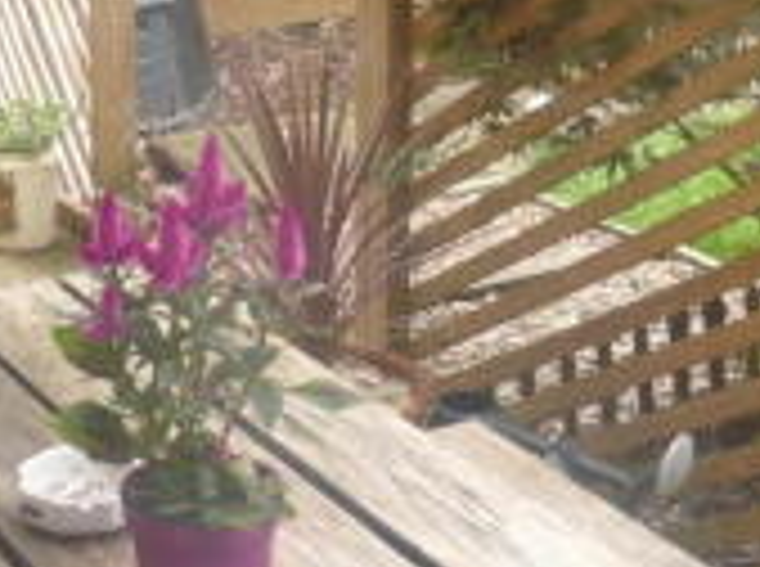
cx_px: 191
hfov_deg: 23.4
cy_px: -106
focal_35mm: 83
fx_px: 1818
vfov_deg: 17.0
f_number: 3.3
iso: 100
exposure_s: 1/80
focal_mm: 4.3
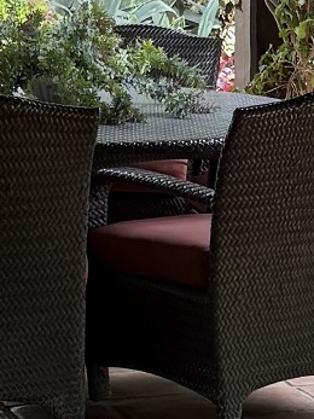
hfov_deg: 8.3
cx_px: 308
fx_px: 2142
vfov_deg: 11.2
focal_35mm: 177
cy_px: 130
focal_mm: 6.76
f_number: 1.78
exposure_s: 1/365
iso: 100
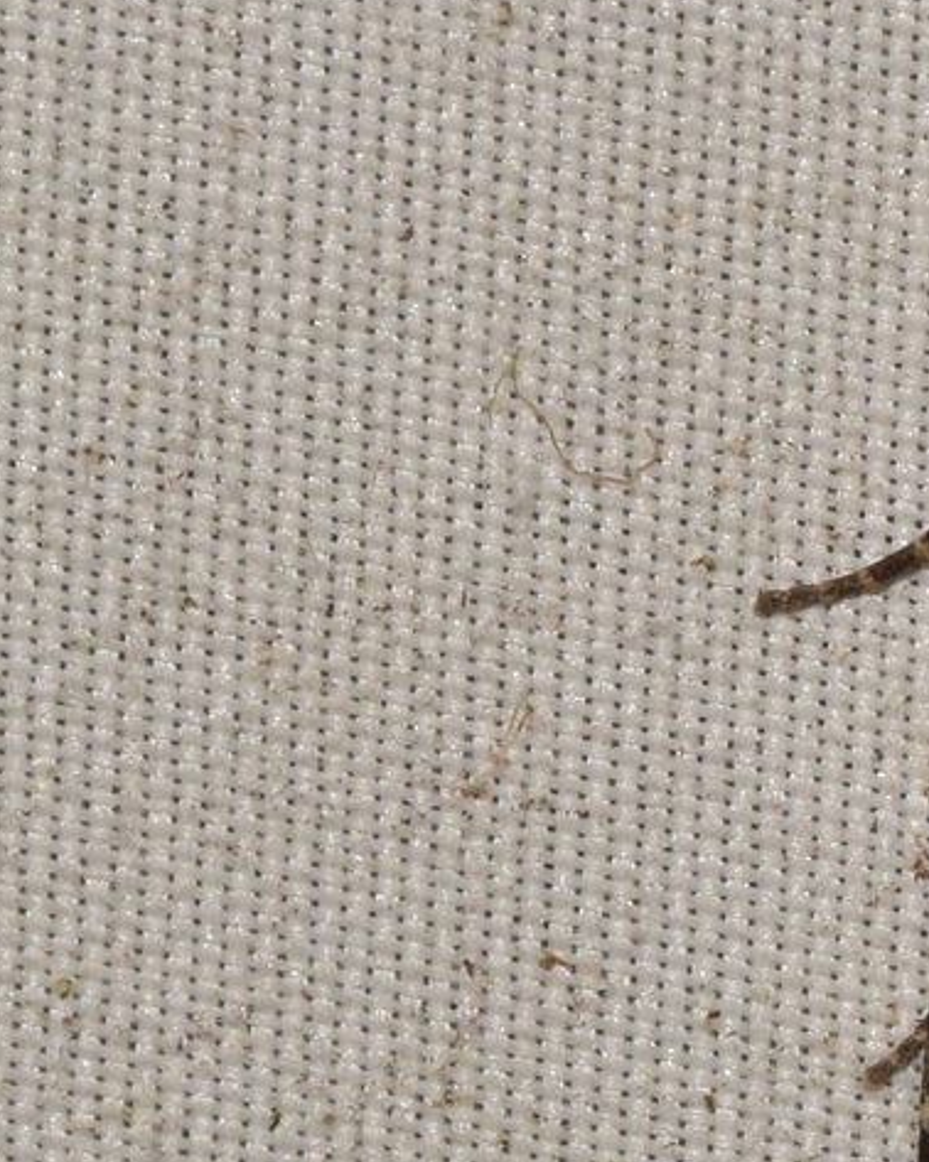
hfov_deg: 3.9
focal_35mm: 400
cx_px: 1126
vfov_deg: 4.8
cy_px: 752
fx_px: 13756
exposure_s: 1/160
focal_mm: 140
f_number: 14
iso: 500
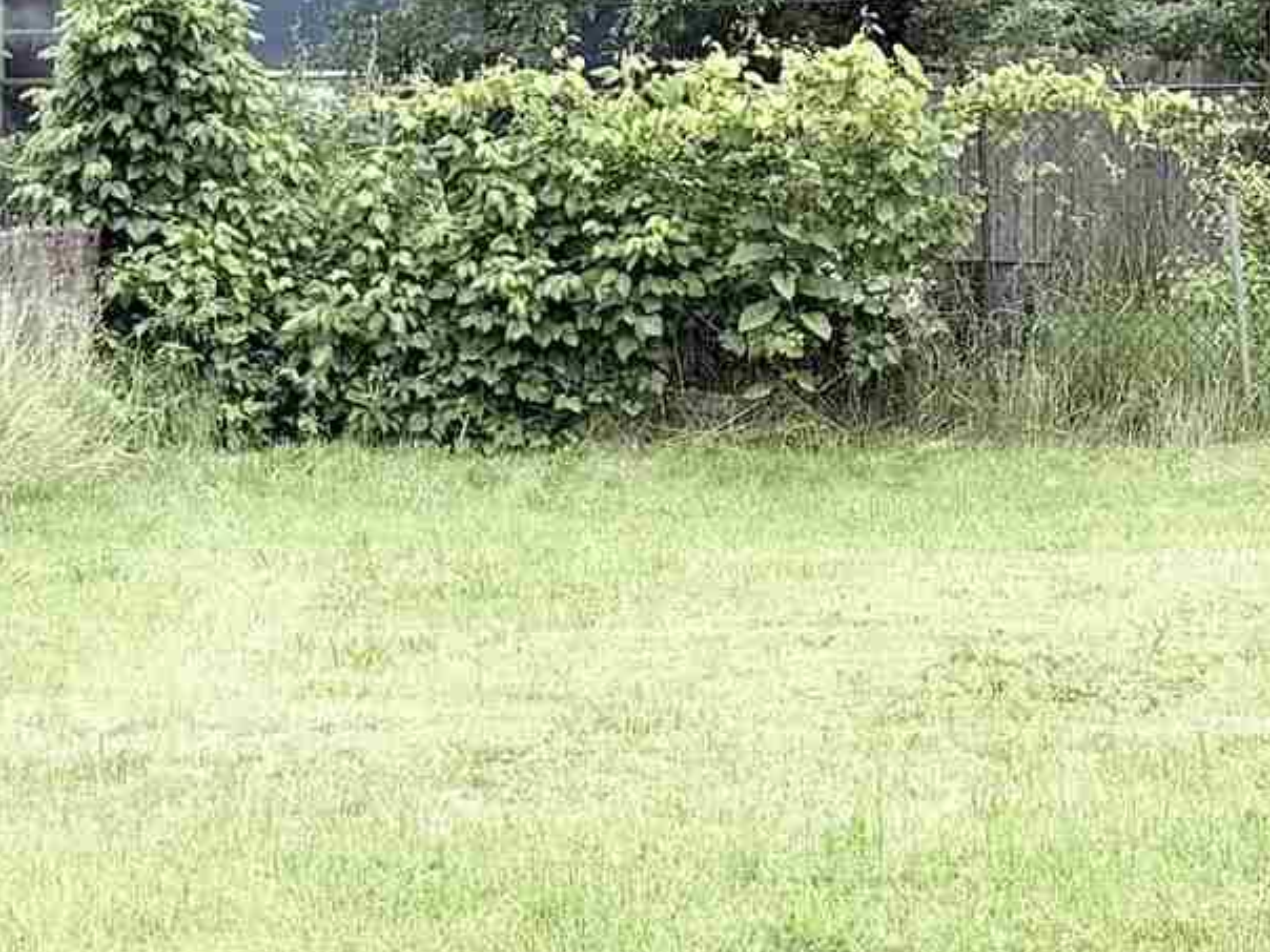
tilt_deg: +2.0
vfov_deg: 12.1
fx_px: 4476
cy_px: 145
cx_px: 1123
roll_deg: +2.3
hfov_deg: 16.0
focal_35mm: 122
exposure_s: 1/1727
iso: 80
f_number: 1.78
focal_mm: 6.76
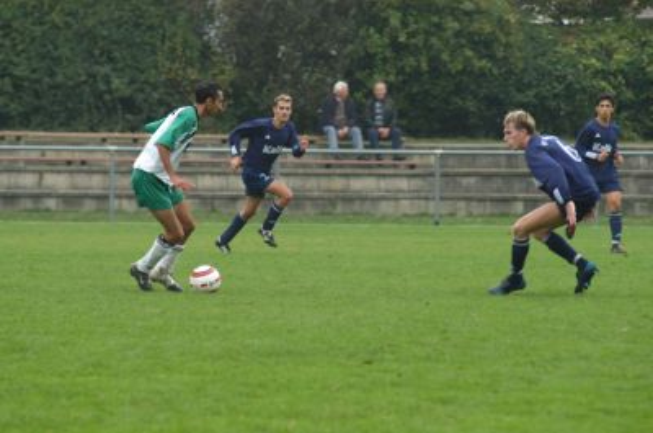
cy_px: 216
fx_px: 5431
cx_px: 326
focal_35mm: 300
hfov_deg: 6.9
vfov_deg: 4.6
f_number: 4.5
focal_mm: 200
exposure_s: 1/320
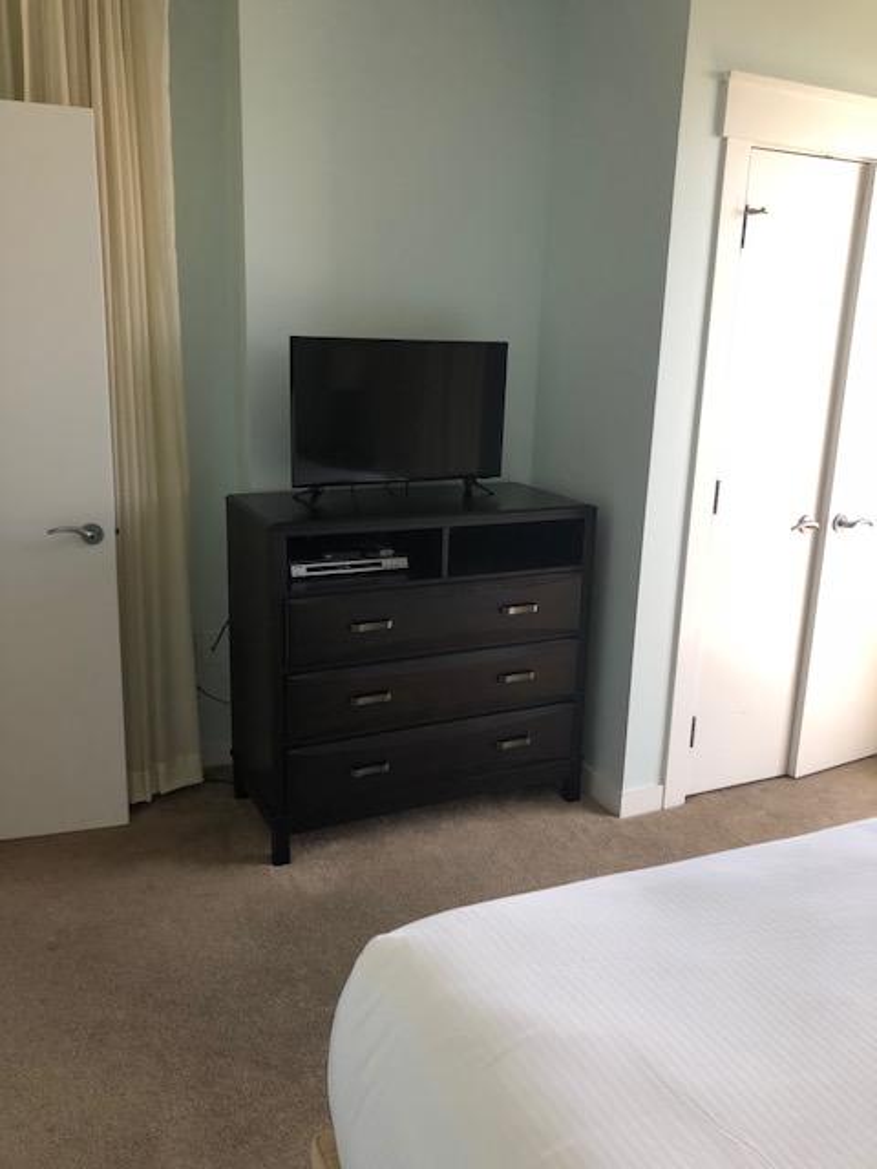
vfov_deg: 63.4
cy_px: 584
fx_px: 946
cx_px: 438
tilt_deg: -13.3
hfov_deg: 49.7
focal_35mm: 28
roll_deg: -0.5
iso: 25
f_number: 1.8
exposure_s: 1/30
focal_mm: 3.99
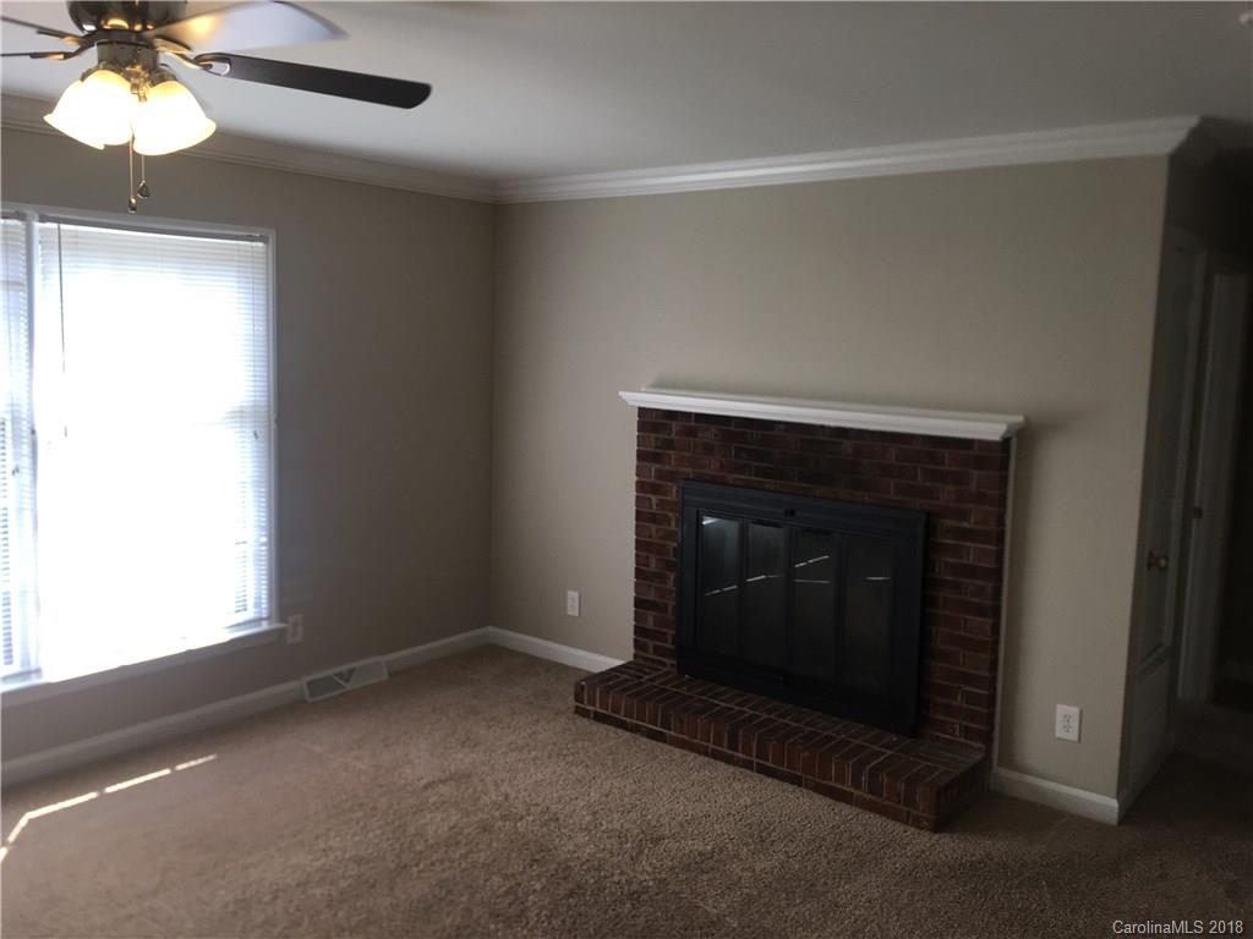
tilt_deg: -5.4
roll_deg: -1.2
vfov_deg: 48.2
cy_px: 470
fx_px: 1050
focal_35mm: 29
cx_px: 626
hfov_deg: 61.7
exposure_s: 1/120
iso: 32
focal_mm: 4.15
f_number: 2.2
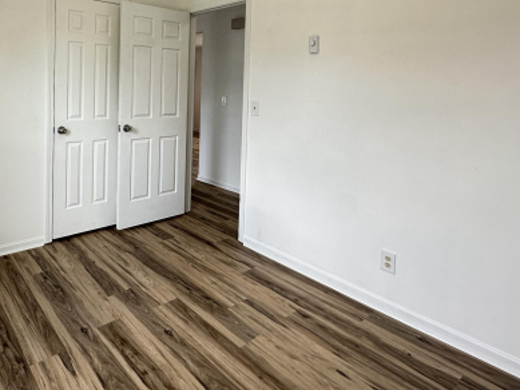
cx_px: 170
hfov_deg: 69.4
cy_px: 100
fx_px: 361
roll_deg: -1.4
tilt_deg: -2.1
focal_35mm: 24
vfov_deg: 54.3
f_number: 2.2
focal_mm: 2.22
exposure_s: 1/120
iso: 160
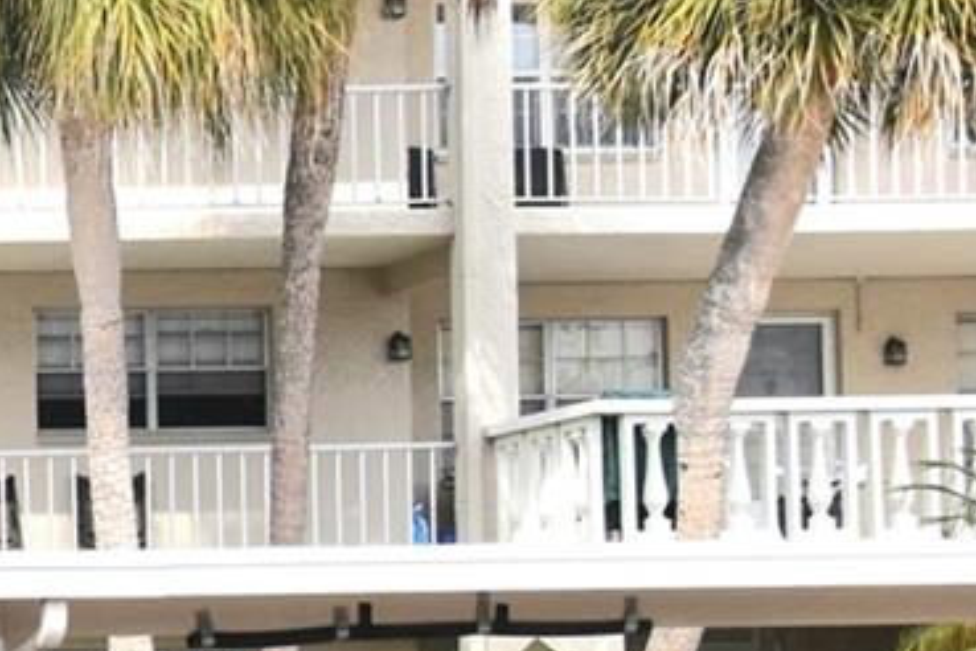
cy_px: 725
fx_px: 3524
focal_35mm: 130
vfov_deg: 10.4
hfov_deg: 13.8
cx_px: -857
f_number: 9
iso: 200
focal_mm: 20
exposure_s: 1/323
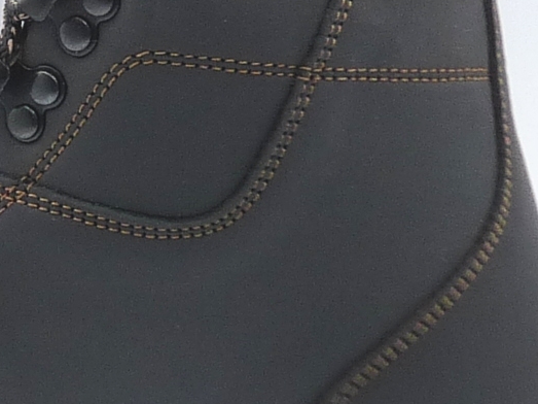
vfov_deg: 9.7
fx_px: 2377
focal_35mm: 153
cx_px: 4
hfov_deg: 12.8
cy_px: 288
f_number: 4
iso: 100
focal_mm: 5
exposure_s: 1/125
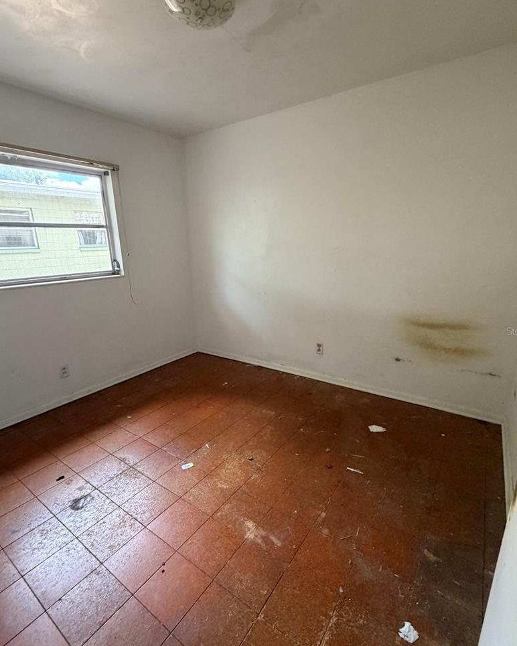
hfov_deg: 77.0
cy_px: 331
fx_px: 325
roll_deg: +1.7
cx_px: 252
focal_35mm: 17
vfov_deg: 89.6
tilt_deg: -17.3
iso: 320
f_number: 2.2
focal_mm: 2.22
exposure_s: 1/72
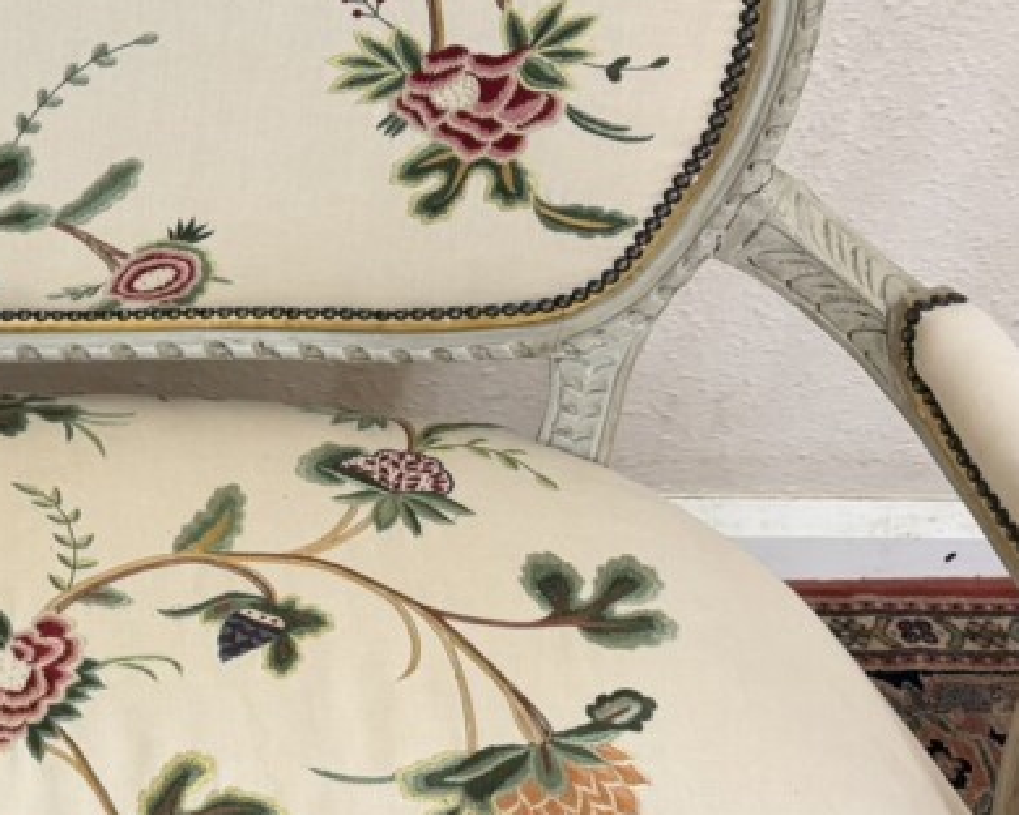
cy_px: 389
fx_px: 2171
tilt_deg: -43.0
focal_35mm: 72
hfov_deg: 23.8
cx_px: -243
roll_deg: +0.2
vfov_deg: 21.3
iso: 160
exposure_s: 1/100
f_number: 1.78
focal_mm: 6.76
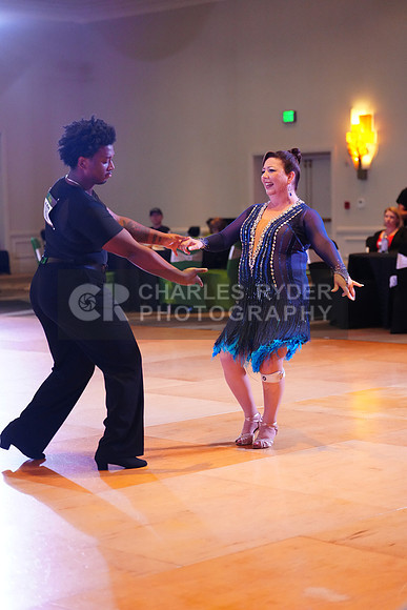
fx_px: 1356
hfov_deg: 17.1
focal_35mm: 80
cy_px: 305
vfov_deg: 25.4
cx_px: 204
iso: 5000
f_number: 2.8
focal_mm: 80
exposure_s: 1/400
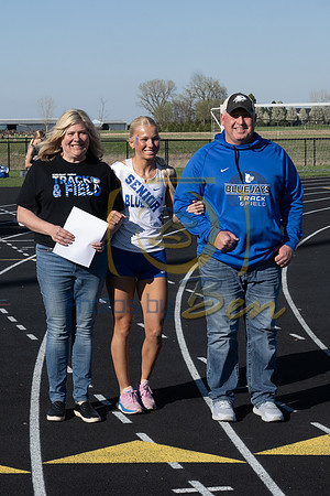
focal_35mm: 92
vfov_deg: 22.2
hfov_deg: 14.9
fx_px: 1260
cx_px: 84
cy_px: 216
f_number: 8
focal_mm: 36
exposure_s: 1/400
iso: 100
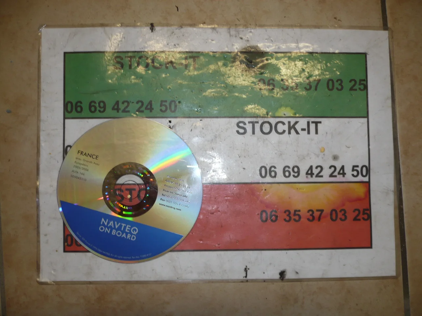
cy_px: 158
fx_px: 427
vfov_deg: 40.7
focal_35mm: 35
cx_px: 211
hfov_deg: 52.6
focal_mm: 5.8
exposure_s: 1/30
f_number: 2.8
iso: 100
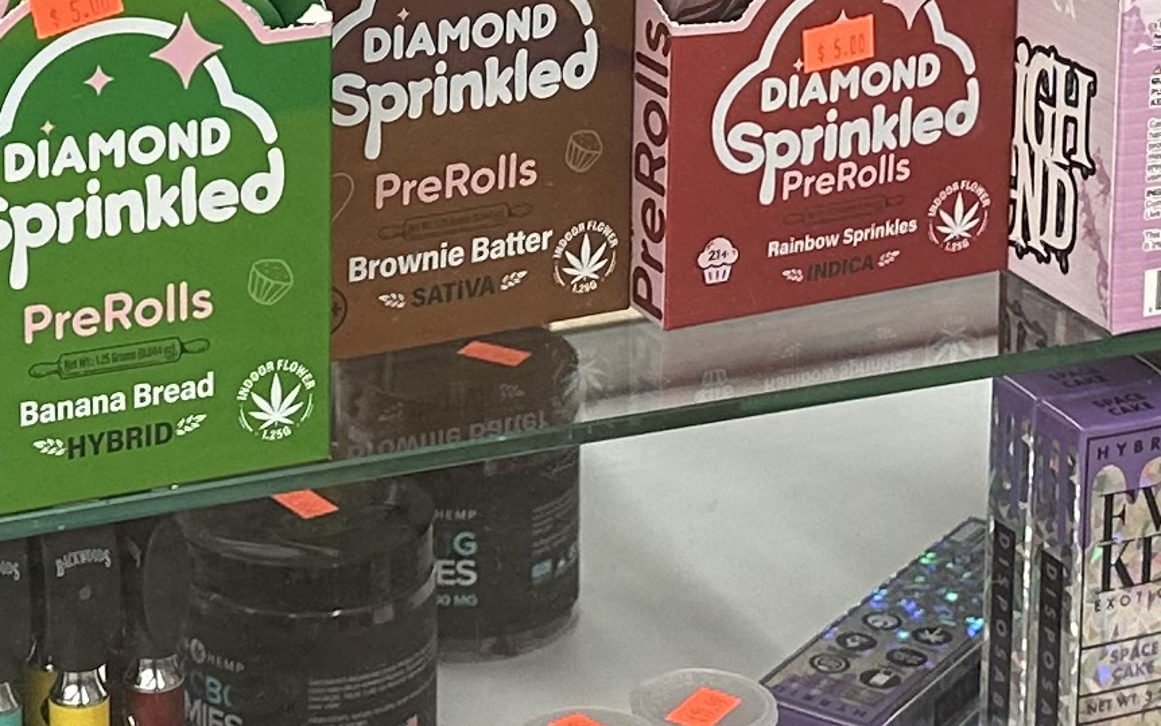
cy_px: -245
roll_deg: +0.4
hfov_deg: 17.4
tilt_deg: -13.3
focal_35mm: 119
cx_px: 295
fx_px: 3766
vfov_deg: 10.7
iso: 160
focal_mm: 6.86
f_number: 1.78
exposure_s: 1/120
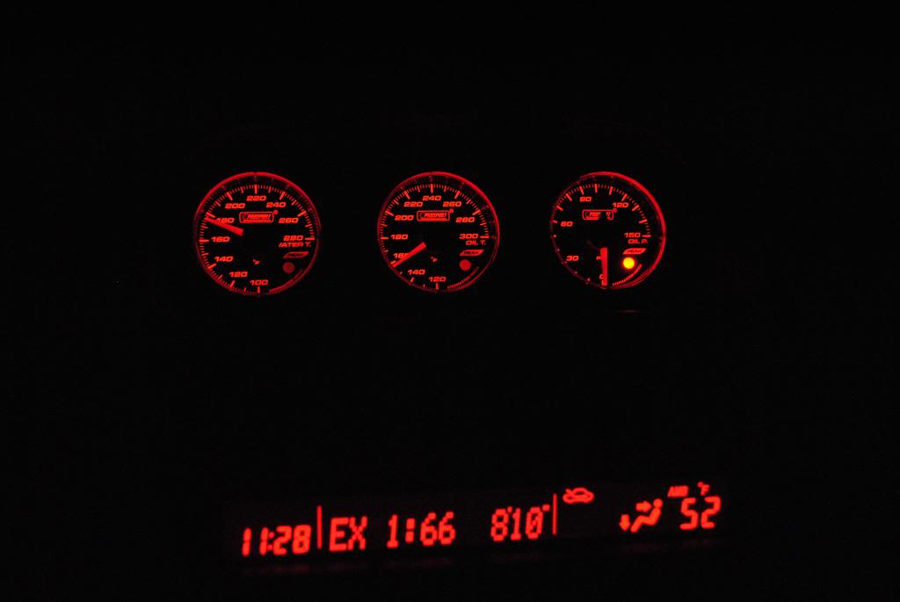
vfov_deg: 28.1
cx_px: 450
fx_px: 1201
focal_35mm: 48
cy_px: 301
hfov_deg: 41.1
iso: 1600
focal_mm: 32
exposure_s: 1/20
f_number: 4.8
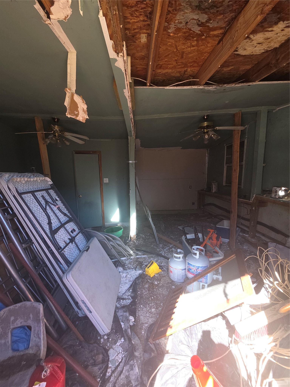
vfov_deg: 106.2
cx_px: 145
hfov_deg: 89.9
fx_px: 145
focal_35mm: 13
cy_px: 194
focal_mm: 2.2
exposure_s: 1/60
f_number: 2.2
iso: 50
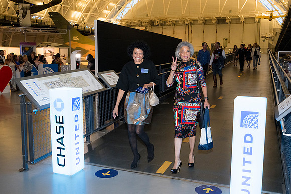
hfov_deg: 55.1
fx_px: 279
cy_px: 97
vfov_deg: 38.4
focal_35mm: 34
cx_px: 146
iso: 3200
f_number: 4
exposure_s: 1/125
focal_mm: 34.5
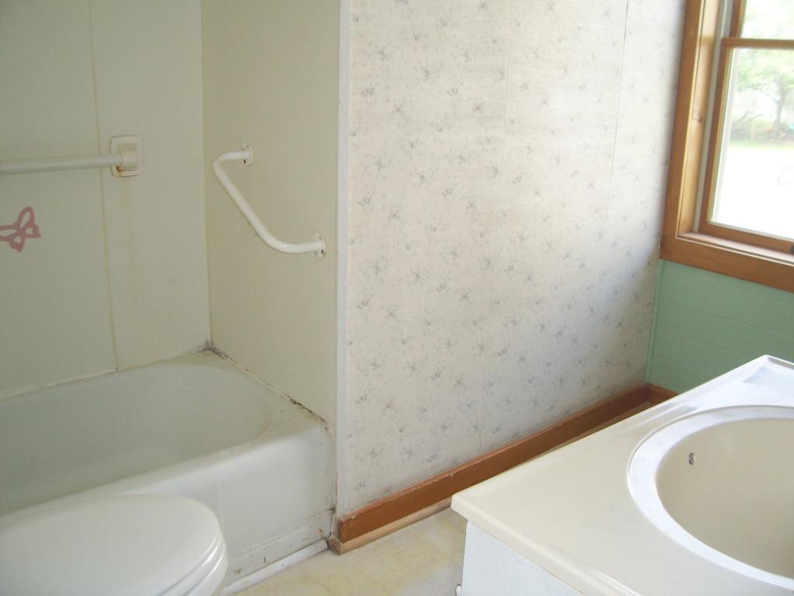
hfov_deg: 54.0
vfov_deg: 41.8
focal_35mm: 34
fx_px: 780
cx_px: 397
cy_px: 298
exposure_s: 1/90
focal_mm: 5.6
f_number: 2.7
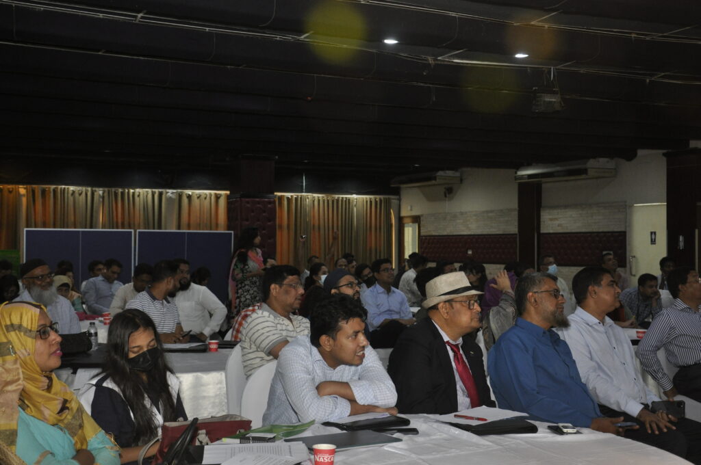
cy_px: 232
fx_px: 992
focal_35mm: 51
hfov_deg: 38.9
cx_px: 350
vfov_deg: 26.4
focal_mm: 34
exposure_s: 1/80
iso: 800
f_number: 5.6
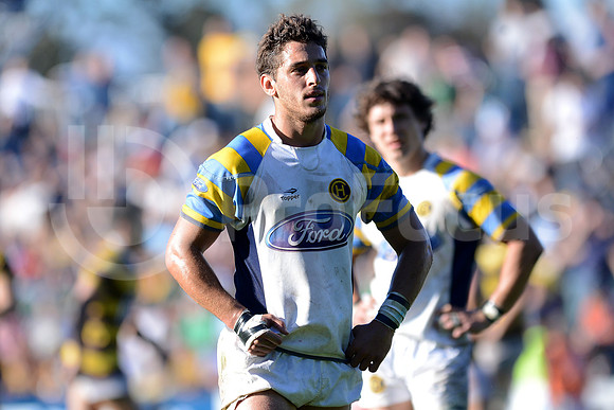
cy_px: 205
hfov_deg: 4.9
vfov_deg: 3.3
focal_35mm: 420
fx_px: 7165
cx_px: 307
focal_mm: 420
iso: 560
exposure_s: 1/1600
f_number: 4
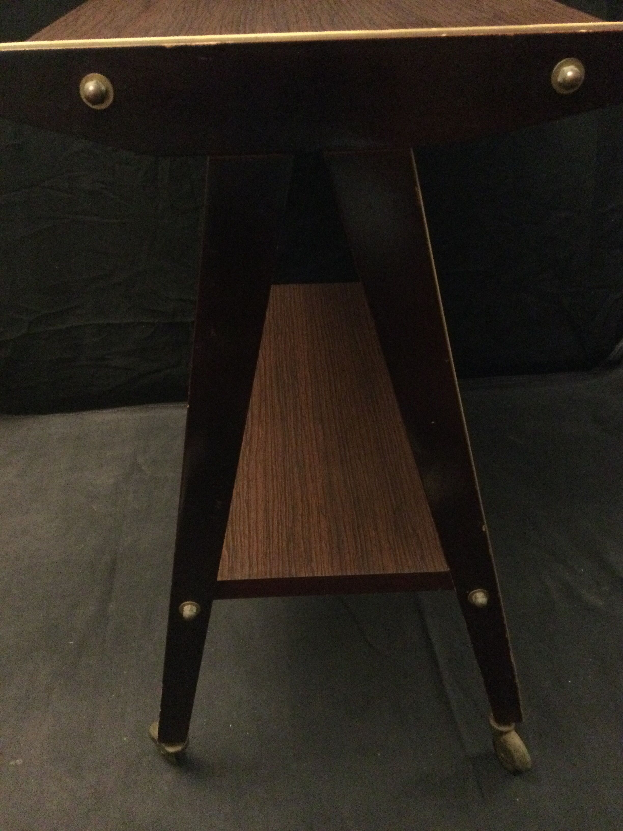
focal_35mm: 31
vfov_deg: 58.4
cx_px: 312
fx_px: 744
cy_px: 416
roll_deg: +1.9
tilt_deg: -33.5
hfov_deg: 45.4
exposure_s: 1/17
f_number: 2.4
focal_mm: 3.3
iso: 640
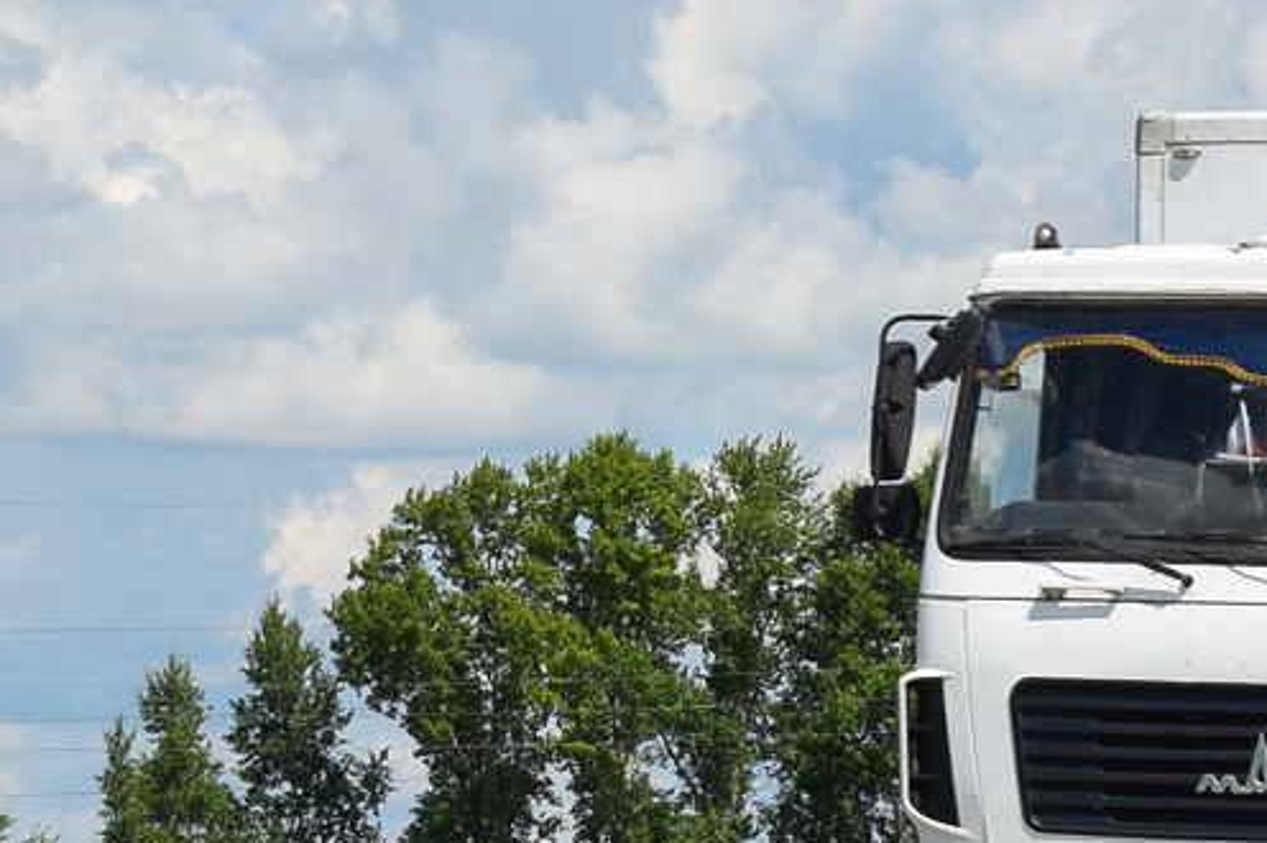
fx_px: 4853
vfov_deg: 9.9
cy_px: 447
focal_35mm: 138
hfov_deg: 14.4
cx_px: 1492
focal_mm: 38
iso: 200
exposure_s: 1/500
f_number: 11
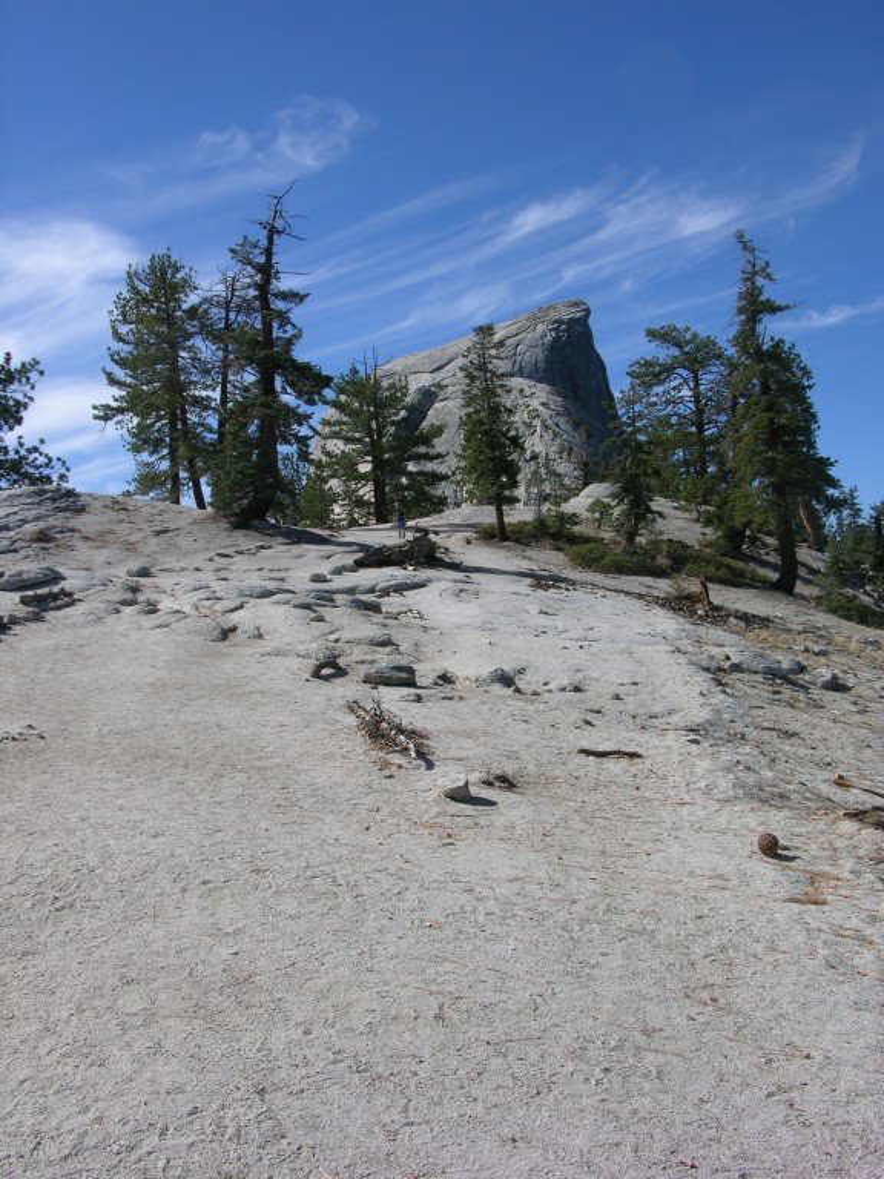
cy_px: 590
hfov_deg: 40.7
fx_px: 1192
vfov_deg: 52.6
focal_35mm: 35
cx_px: 442
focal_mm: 8.9
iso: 50
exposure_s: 1/293
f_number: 6.3
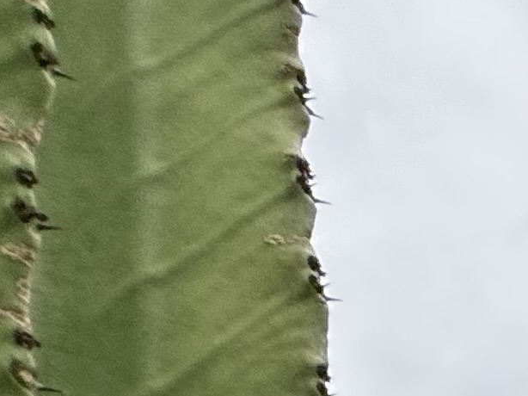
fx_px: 1403
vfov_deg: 10.1
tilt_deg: +6.5
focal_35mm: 92
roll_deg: +0.3
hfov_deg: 13.7
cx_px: 1334
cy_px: 1284
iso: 50
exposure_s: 1/651
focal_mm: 2.22
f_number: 2.2
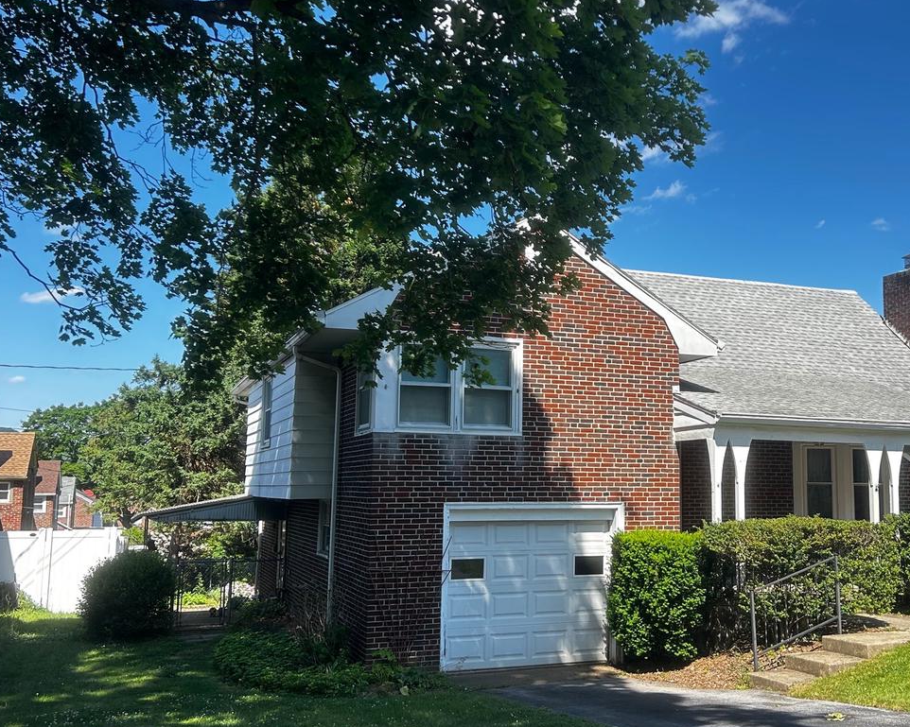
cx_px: 584
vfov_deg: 39.1
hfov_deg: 47.4
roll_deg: -0.4
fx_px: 1023
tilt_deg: +5.7
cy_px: 372
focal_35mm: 38
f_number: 1.5
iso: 50
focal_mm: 5.7
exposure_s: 1/1280
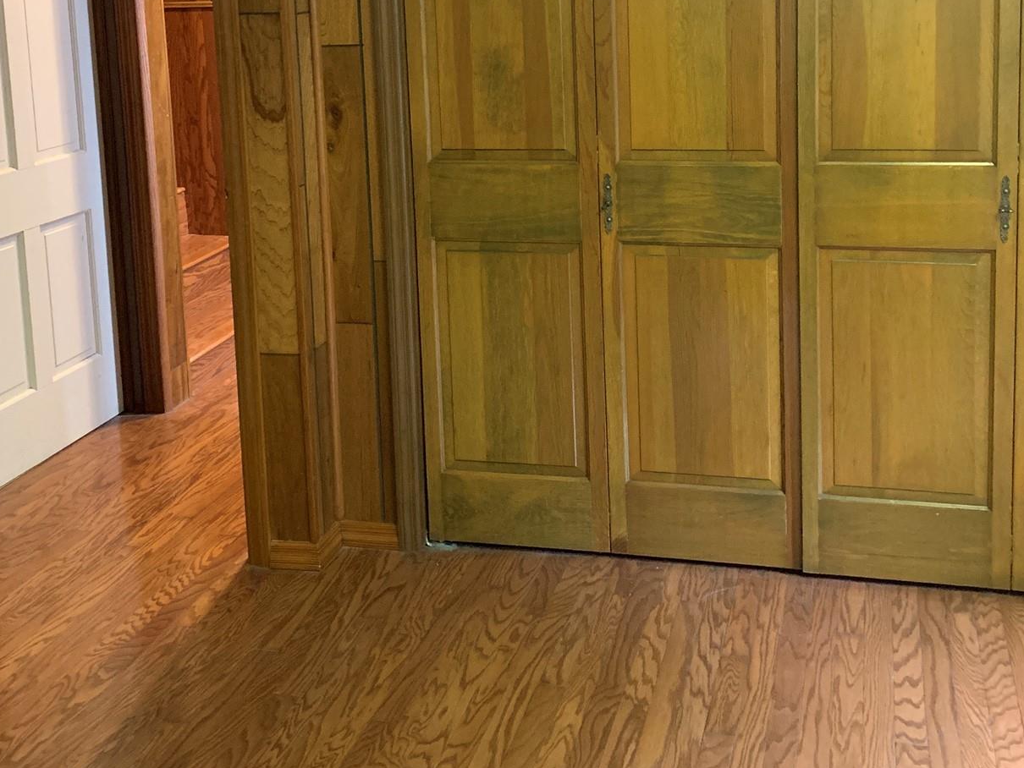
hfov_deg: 42.9
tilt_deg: -8.5
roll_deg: +1.7
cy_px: 141
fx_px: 1302
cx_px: 501
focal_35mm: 44
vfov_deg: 31.9
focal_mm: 4.25
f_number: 1.8
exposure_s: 1/30
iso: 500
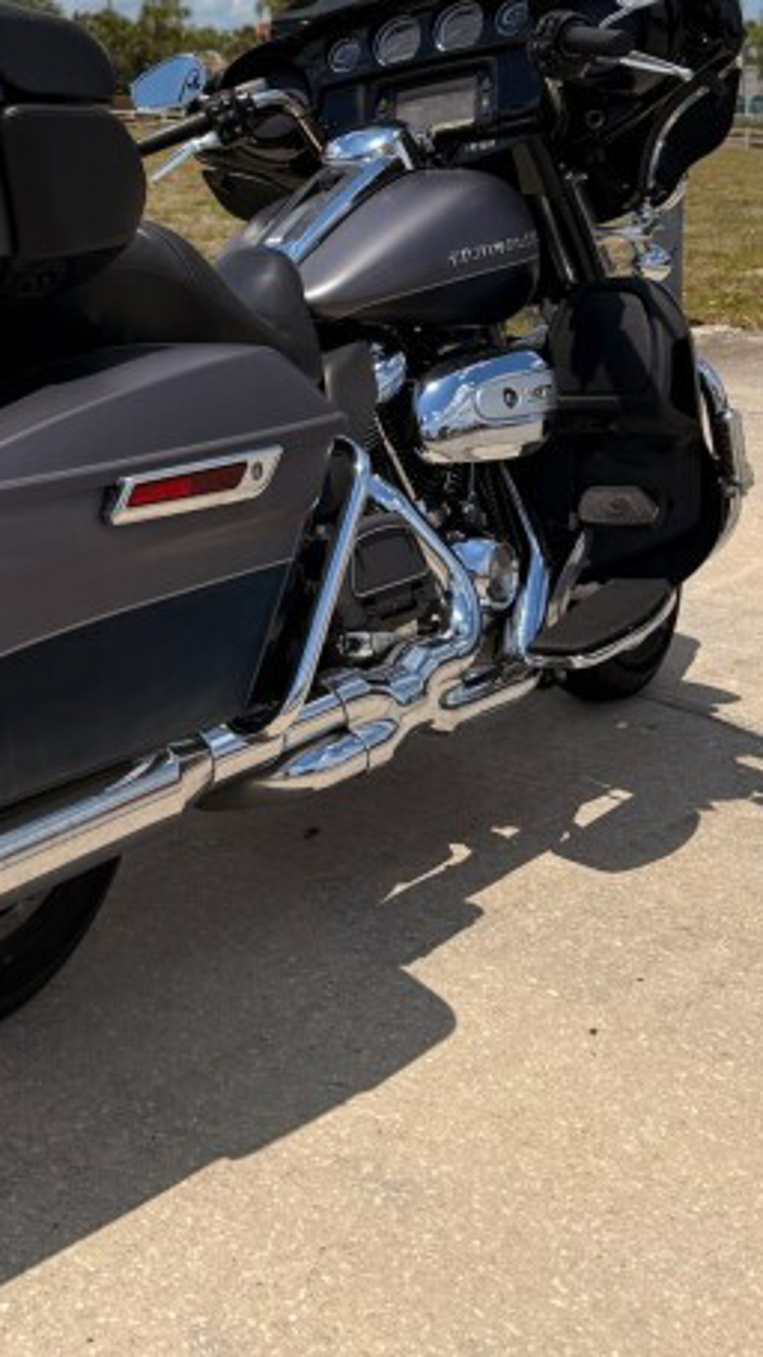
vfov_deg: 42.2
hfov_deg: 24.8
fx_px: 1654
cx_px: 6
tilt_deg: -4.0
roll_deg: -0.5
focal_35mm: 46
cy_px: 239
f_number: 1.78
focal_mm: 6.76
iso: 80
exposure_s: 1/6711
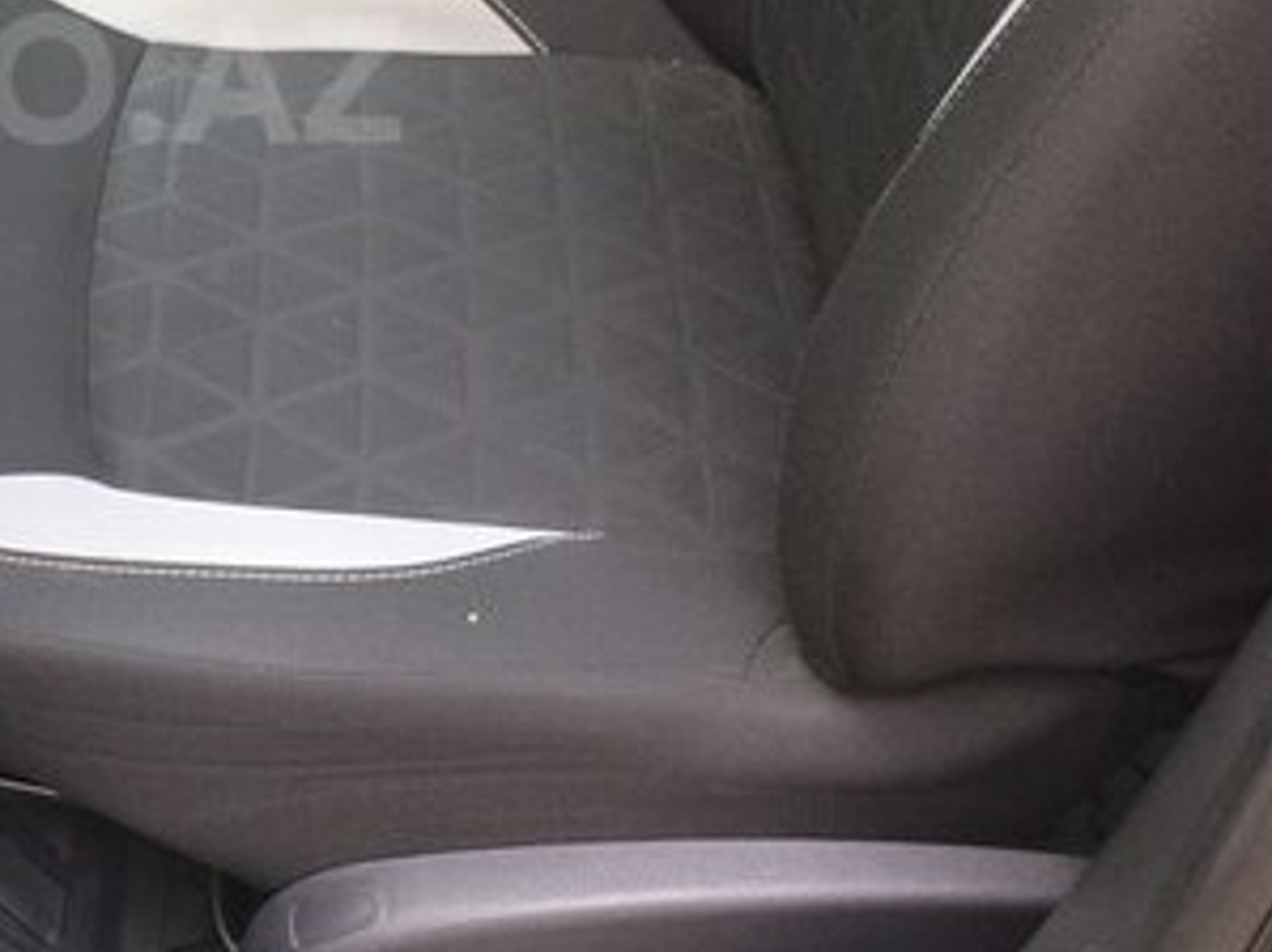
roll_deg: +11.7
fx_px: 2351
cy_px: 79
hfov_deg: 28.2
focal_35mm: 64
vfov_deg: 22.3
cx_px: -34
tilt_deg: -36.0
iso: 40
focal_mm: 4.15
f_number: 2.2
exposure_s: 1/50
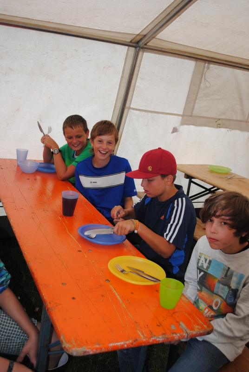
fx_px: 372
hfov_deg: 37.0
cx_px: 124
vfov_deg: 53.1
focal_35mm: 36
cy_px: 186
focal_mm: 24
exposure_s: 1/125
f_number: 4
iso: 200
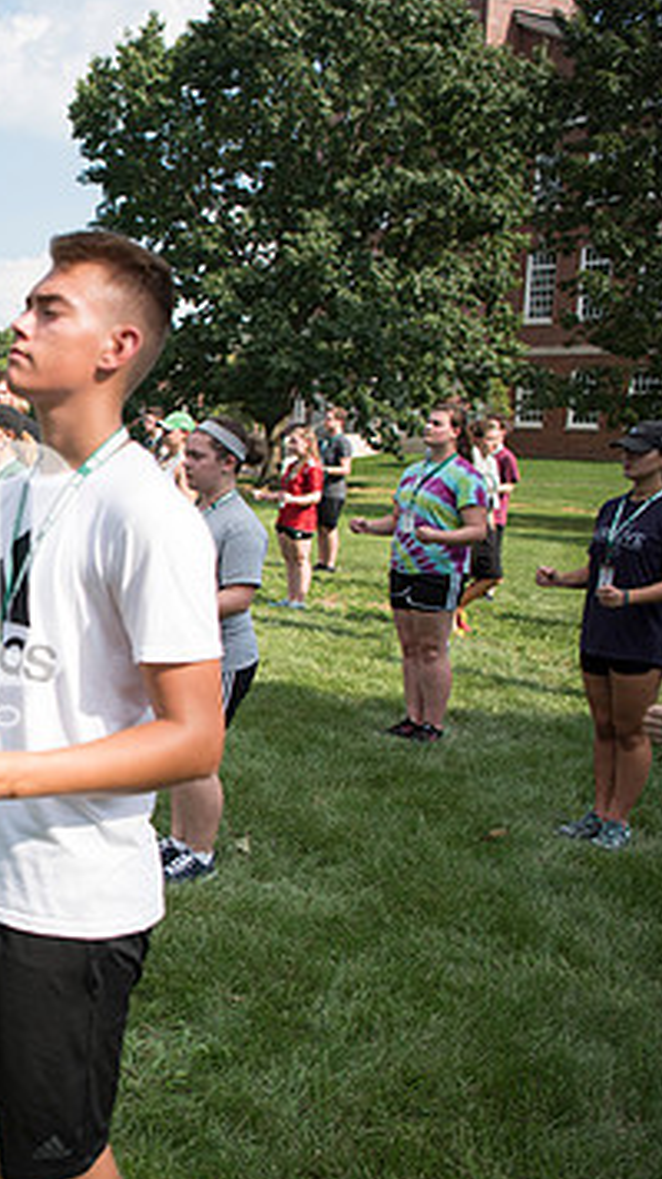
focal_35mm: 41
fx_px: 1281
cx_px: -172
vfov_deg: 49.4
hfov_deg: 25.4
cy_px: 598
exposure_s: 1/2000
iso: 200
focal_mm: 24
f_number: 2.8
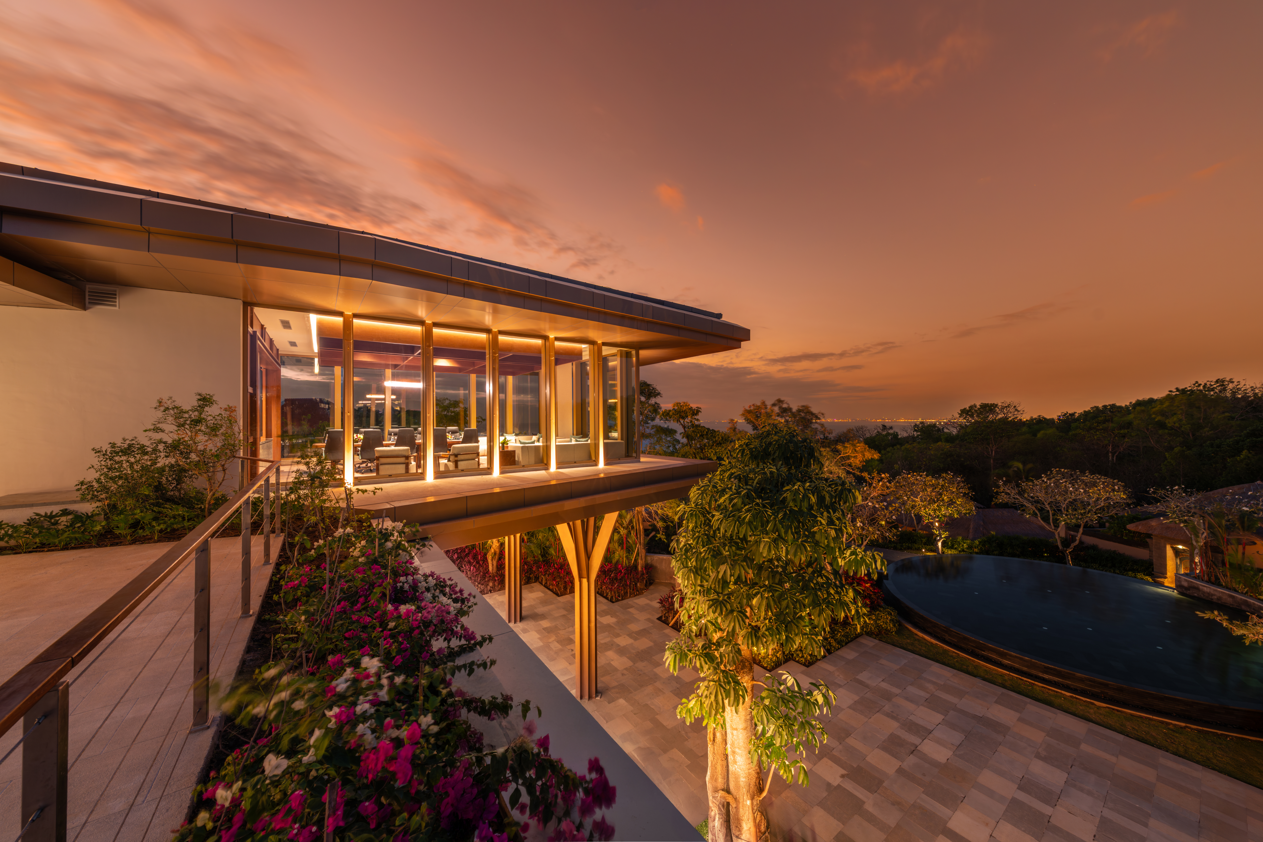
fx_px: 421
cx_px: 632
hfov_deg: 112.6
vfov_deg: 90.0
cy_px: 421
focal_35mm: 12
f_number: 9
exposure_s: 4
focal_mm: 12
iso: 80
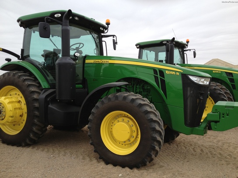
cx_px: 119
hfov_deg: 52.6
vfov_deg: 40.7
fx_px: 241
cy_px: 89
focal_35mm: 35
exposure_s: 1/373
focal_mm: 4.28
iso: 50
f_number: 2.4
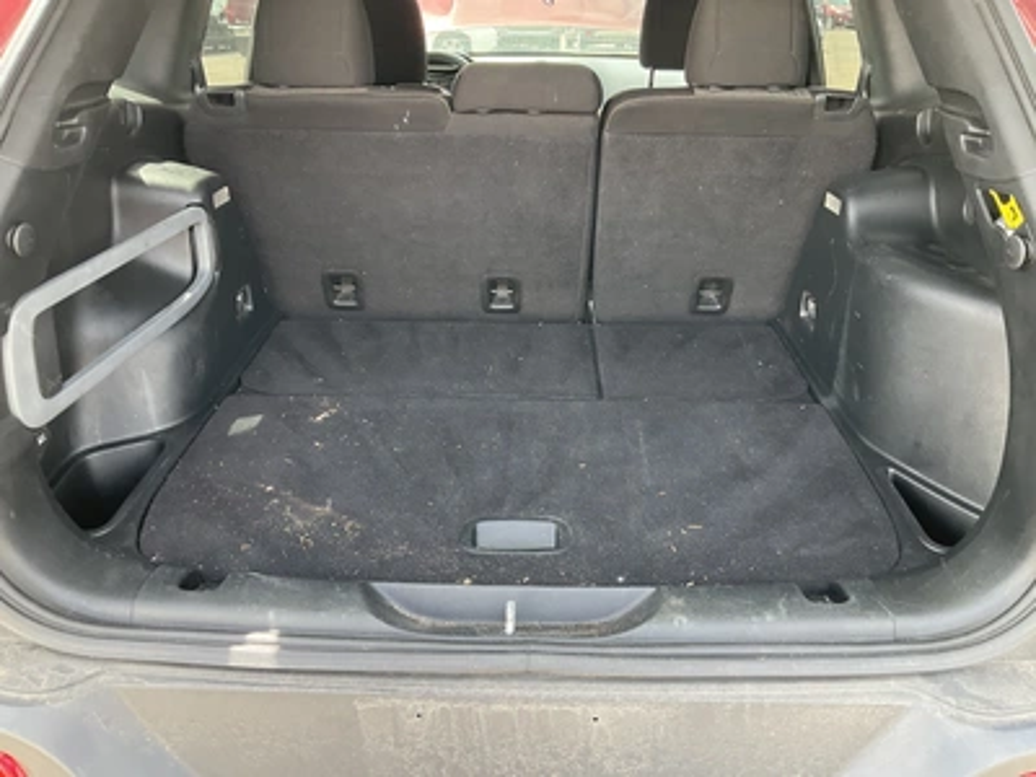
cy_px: 388
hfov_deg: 61.7
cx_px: 518
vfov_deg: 48.2
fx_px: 868
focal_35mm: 29
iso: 50
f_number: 1.8
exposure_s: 1/122
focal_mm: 3
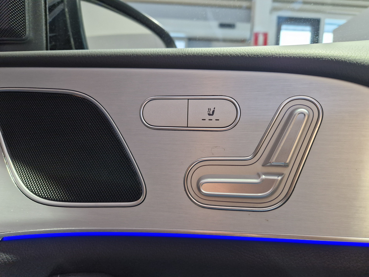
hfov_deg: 73.9
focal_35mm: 23
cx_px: 184
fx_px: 245
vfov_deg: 58.9
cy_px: 138
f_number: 1.8
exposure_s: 1/100
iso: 250
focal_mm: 5.4
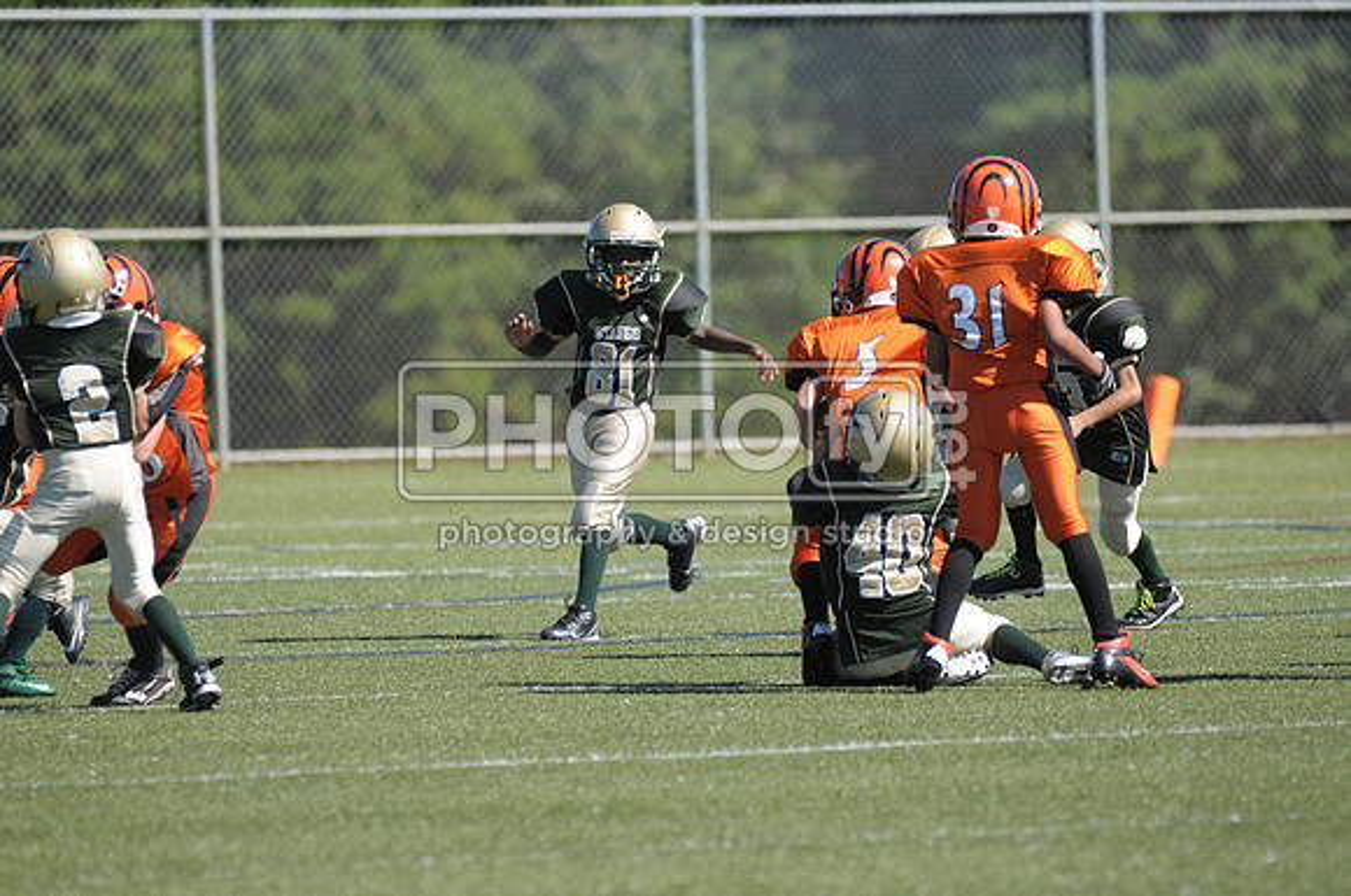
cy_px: 448
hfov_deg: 4.6
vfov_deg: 3.0
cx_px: 676
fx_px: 16864
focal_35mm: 450
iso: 640
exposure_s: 1/3200
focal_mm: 300
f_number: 4
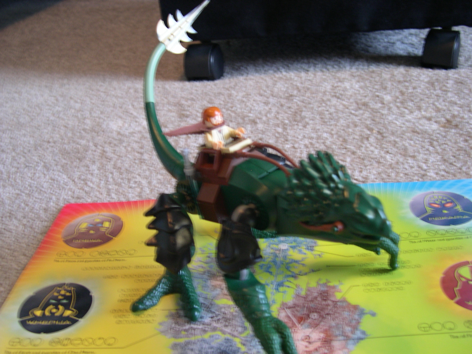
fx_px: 518
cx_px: 236
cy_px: 177
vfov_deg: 37.7
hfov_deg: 49.0
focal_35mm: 38
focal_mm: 8
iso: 141
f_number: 2.8
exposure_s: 1/5
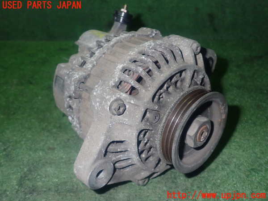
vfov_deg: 39.7
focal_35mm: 36
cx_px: 134
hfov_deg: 51.4
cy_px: 100
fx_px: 279
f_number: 7.1
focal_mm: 6.37
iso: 640
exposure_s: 1/40
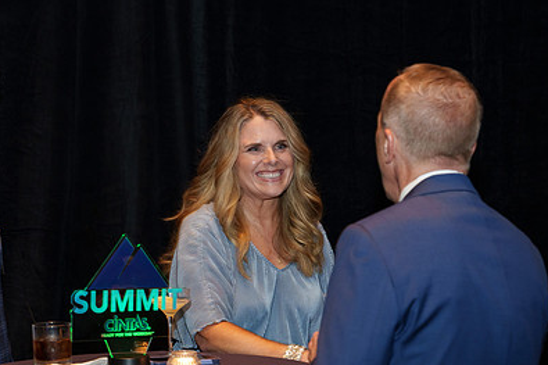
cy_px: 234
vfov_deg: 14.5
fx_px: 1430
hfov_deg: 21.7
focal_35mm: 94
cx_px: 255
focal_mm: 64
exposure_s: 1/80
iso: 1250
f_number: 4.5
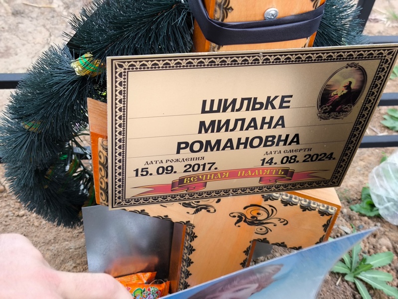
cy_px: 150
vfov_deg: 29.1
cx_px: 199
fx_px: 575
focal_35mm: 50
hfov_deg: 38.2
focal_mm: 4.71
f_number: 1.7
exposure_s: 1/50
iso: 125
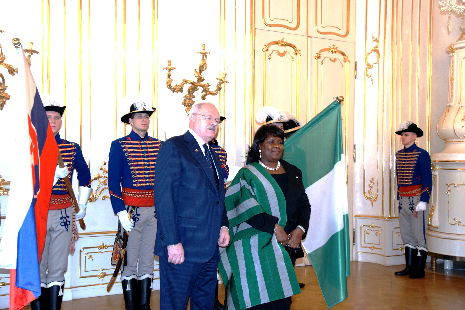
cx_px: 232
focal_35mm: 42
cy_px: 155
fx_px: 542
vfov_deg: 31.9
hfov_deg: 46.4
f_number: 4.5
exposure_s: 1/60
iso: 800
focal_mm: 28
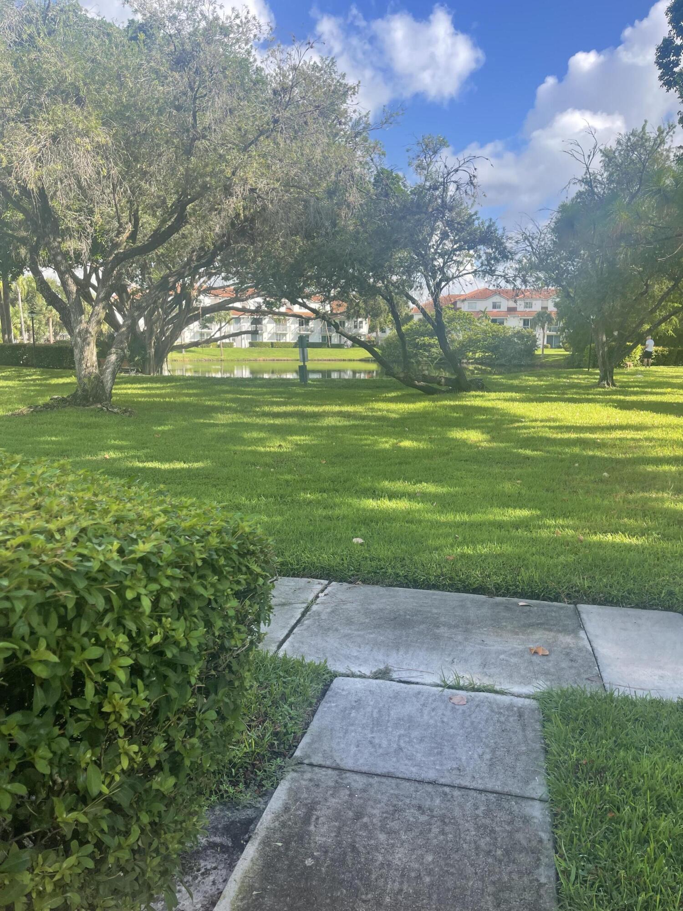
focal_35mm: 25
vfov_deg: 69.4
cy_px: 456
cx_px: 342
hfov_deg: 54.9
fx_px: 658
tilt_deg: -10.6
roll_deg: +0.1
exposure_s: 1/855
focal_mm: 5.1
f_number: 1.6
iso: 32
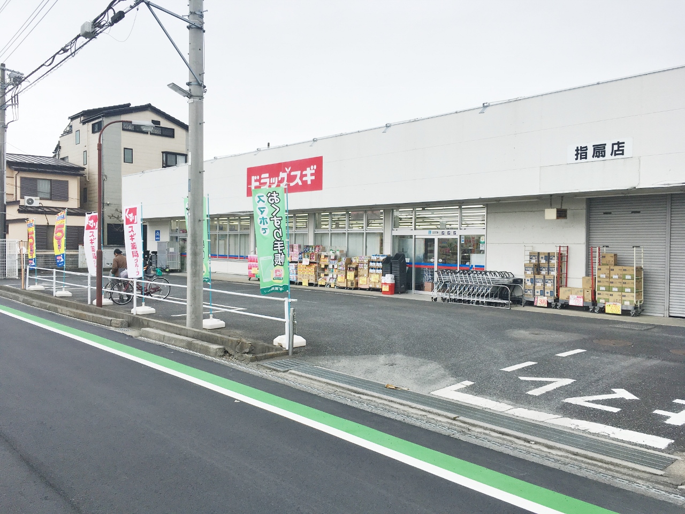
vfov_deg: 48.2
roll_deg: -0.1
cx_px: 342
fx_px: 574
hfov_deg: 61.7
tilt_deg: -2.8
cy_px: 257
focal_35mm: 29
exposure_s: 1/693
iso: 25
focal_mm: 4.15
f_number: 2.2
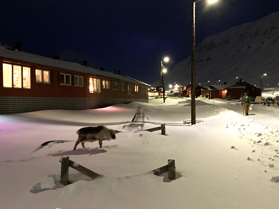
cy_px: 104
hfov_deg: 42.1
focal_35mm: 45
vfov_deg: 32.2
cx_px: 140
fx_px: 363
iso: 640
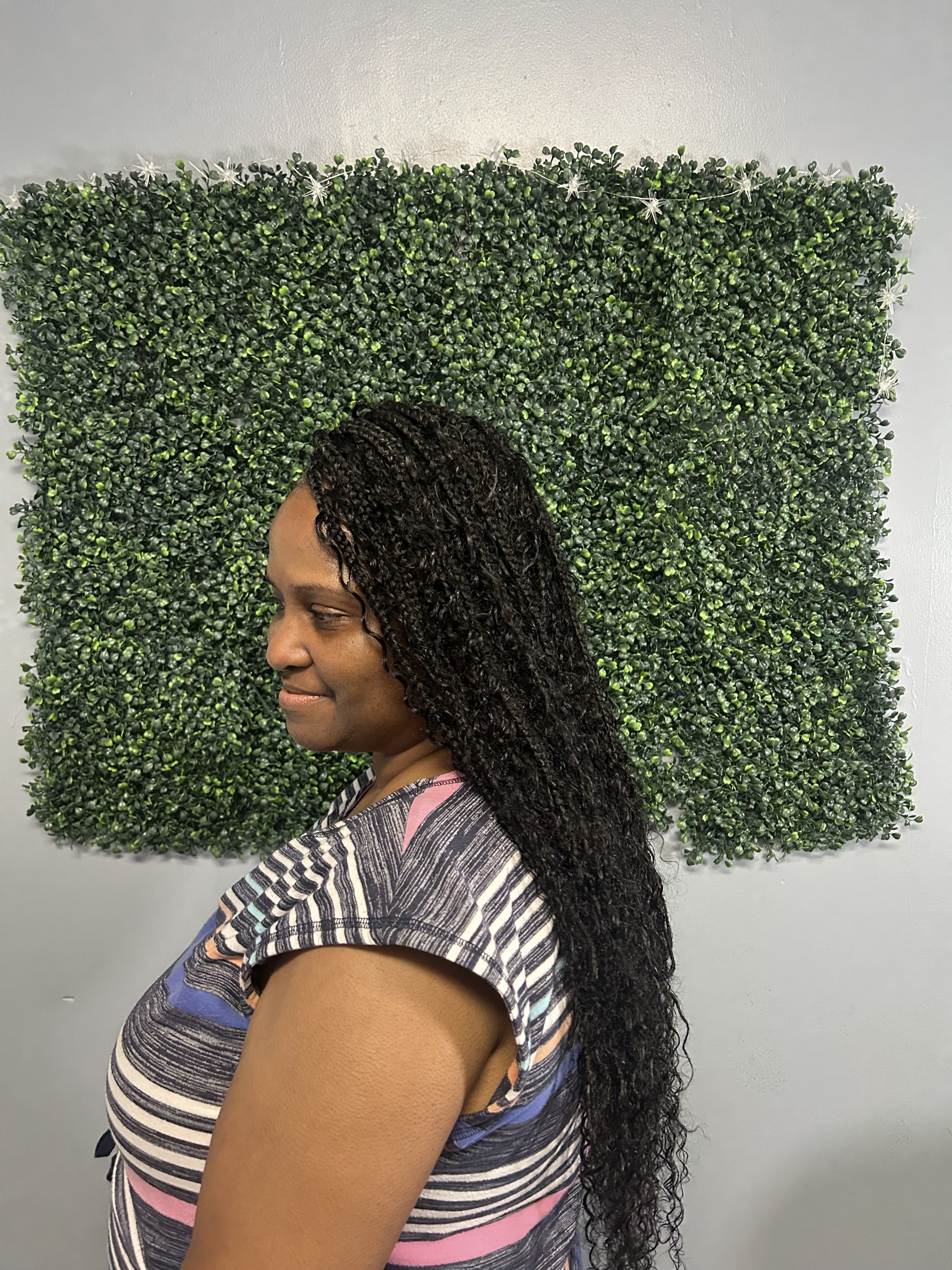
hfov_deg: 53.1
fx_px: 953
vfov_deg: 67.3
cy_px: 635
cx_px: 476
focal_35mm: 26
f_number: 1.5
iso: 500
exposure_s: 1/30
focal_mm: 5.7
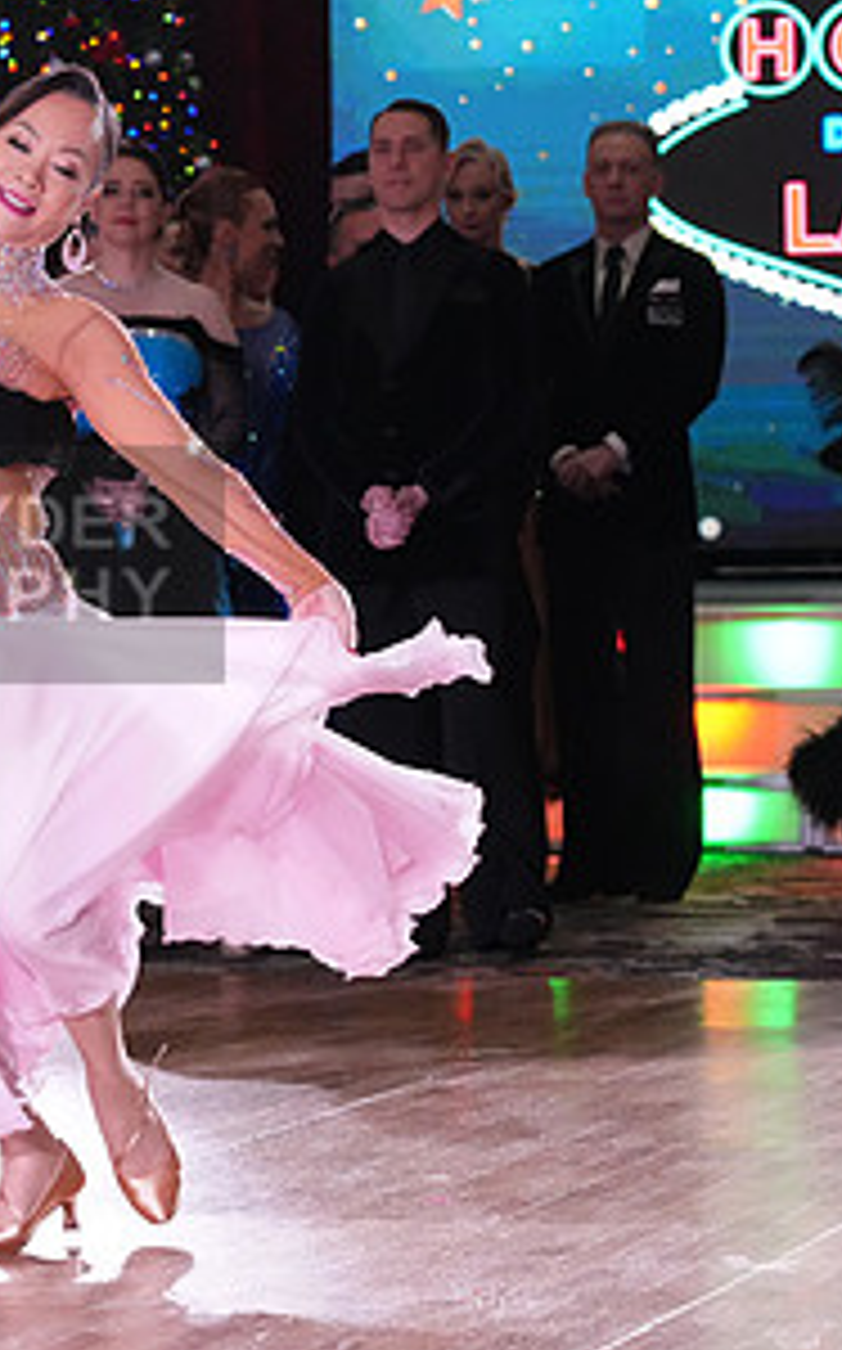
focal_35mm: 207
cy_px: 565
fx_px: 7615
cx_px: -266
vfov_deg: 10.1
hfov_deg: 6.3
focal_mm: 105
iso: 5000
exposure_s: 1/320
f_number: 5.6
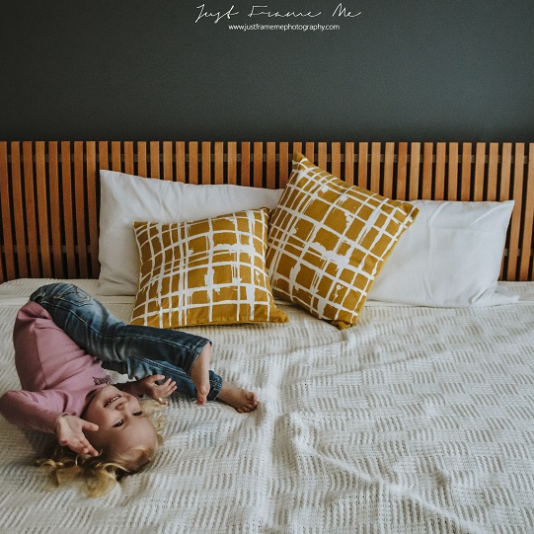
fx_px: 890
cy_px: 275
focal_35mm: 51
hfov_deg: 33.4
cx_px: 278
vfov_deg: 33.4
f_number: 4
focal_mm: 24
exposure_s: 1/500
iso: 2000
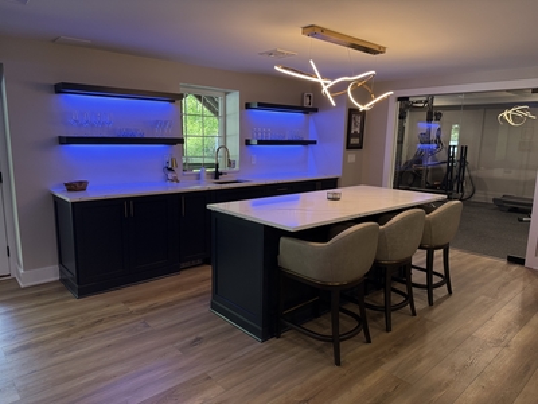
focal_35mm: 24
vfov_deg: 56.8
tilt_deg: -9.8
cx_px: 269
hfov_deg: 71.6
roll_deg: -1.3
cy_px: 202
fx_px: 373
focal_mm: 6.76
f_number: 1.78
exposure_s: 1/123
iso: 200
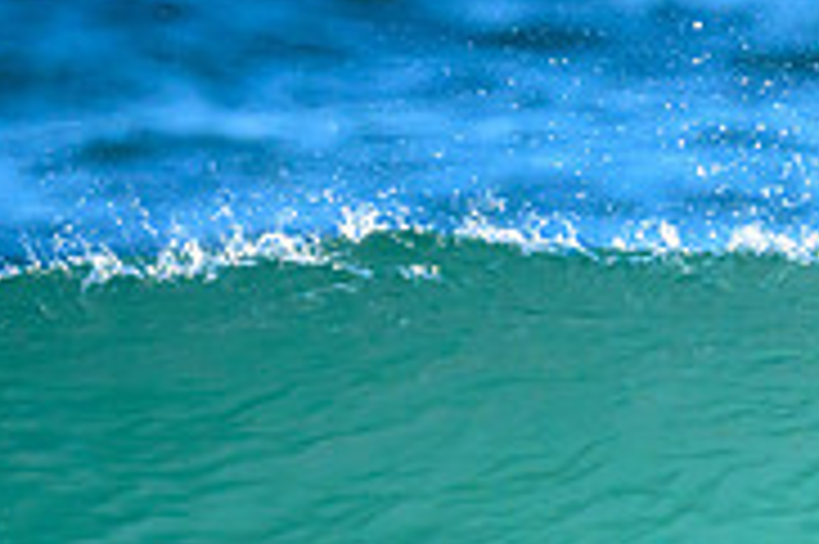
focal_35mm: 3376
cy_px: 702
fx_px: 76733
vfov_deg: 0.4
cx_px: 987
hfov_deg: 0.6
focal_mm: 800
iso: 1250
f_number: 6.3
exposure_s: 1/2000
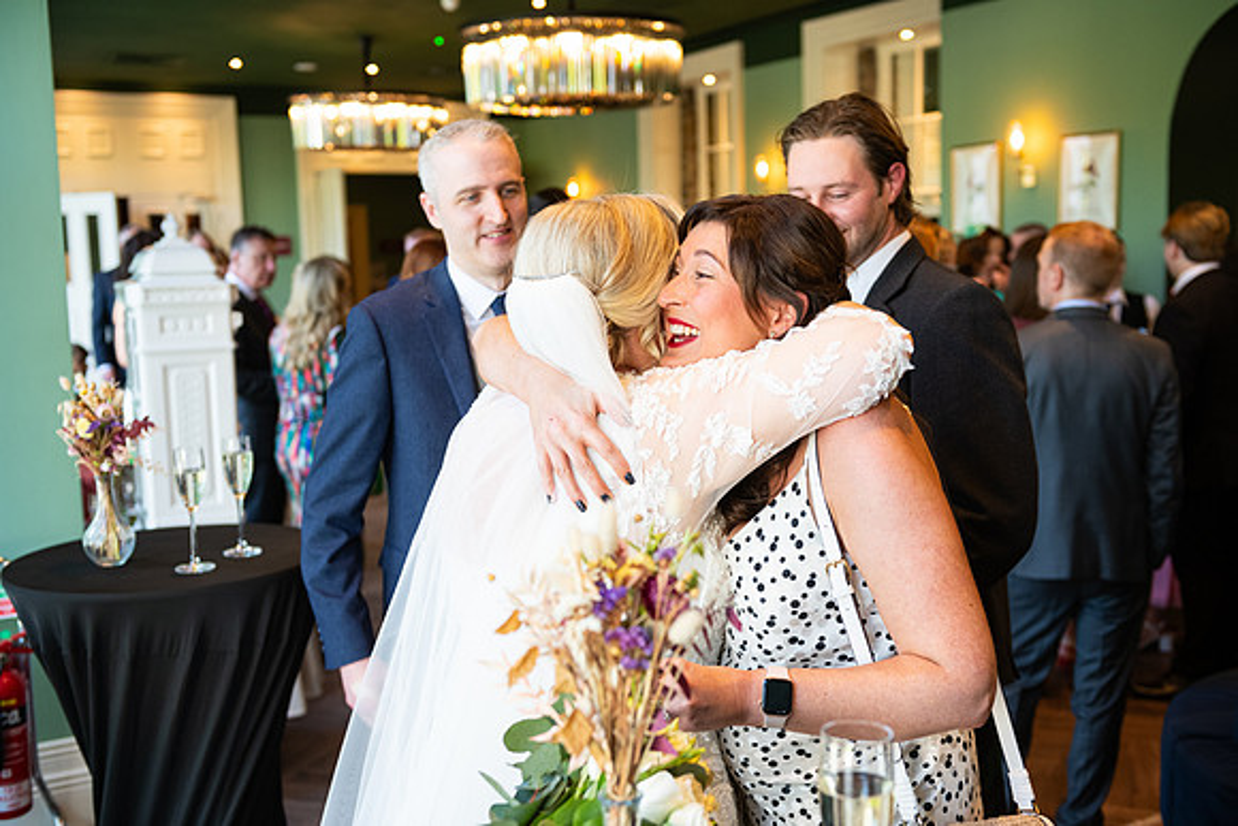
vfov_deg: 33.4
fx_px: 1376
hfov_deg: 48.4
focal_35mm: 40
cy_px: 413
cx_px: 619
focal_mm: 40
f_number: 3.5
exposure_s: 1/160
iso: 800
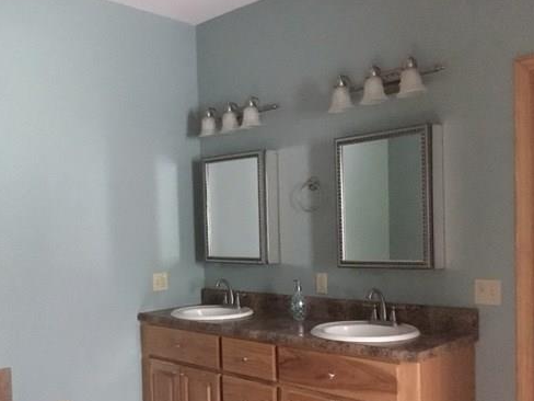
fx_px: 586
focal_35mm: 38
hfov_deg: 48.8
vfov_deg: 37.4
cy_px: 260
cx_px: 223
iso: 2000
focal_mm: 4.15
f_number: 2.2
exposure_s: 1/15
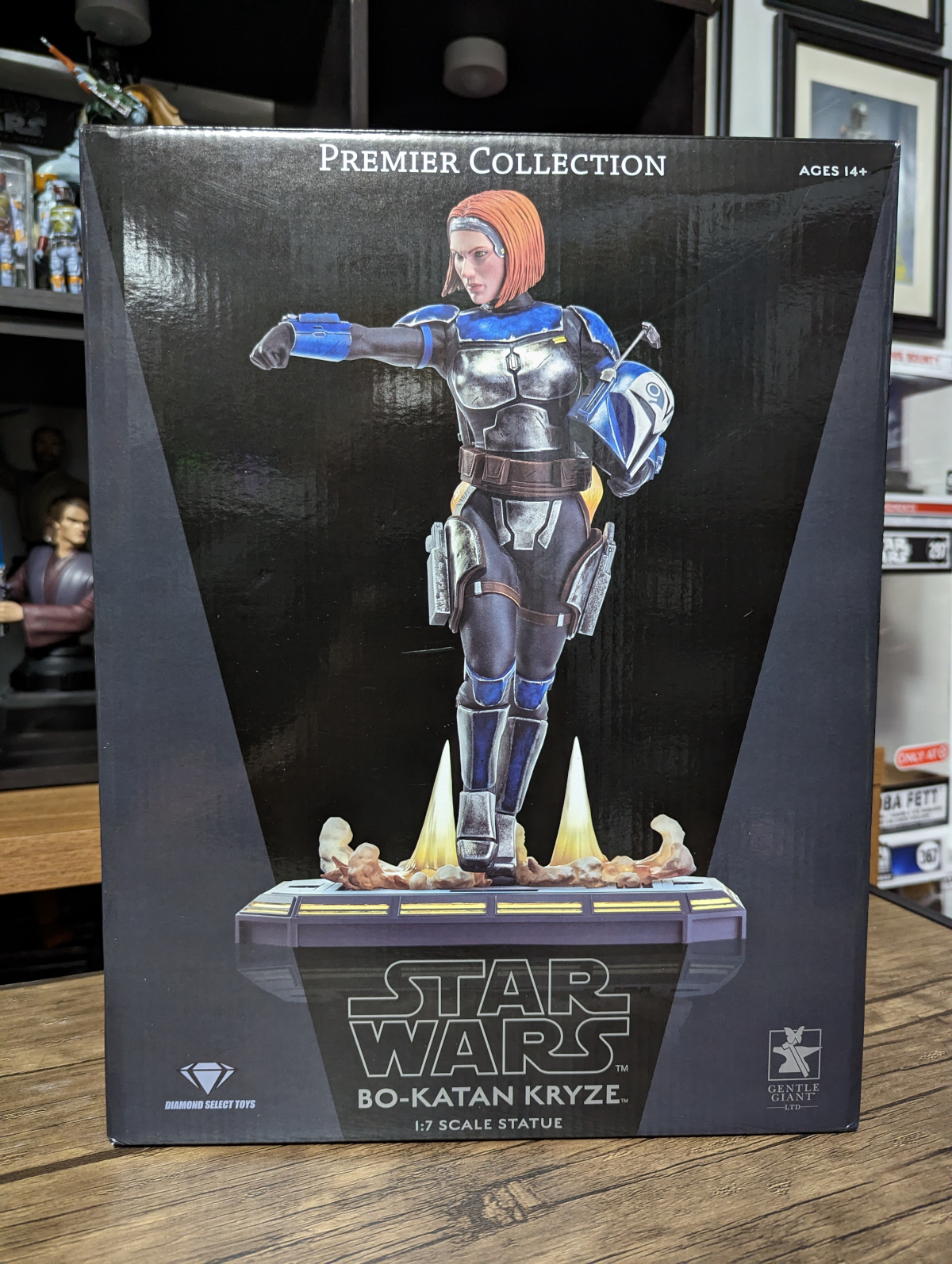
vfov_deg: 71.5
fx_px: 878
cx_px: 476
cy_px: 632
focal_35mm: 24
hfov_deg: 56.9
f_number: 1.85
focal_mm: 6.81
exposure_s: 1/24
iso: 762
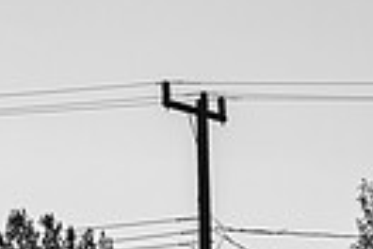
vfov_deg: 1.6
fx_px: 9117
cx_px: -345
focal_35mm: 880
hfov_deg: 2.3
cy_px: 214
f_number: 6.3
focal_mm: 200
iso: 100
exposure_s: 1/1600
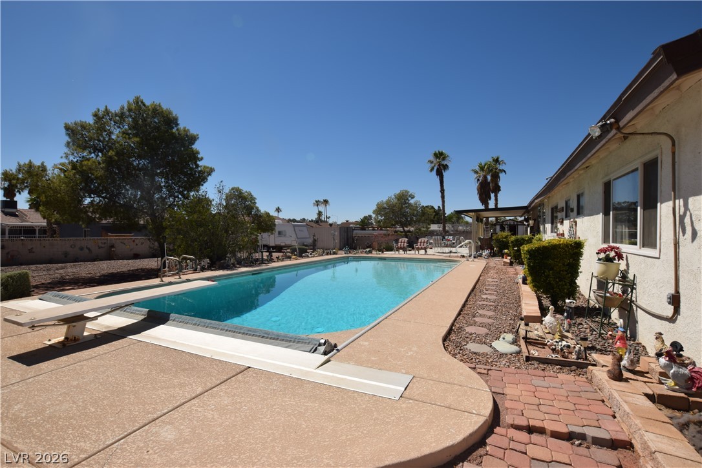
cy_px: 234
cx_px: 351
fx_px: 322
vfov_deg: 72.1
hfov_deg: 95.0
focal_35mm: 16
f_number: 13
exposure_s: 1/200
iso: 100
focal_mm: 11
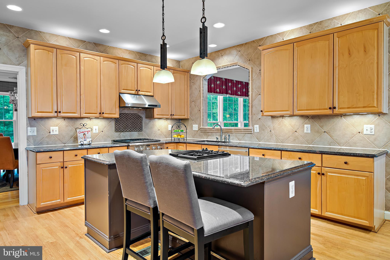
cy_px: 130
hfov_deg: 76.1
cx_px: 195
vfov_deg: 55.1
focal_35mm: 23
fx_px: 249
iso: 250
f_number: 9
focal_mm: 23
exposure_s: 1/4
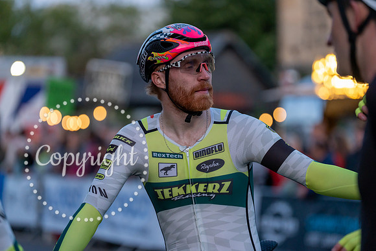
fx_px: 1515
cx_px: 188
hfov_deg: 14.2
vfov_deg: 9.5
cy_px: 126
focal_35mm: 145
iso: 2500
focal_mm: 145
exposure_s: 1/800
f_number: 2.8
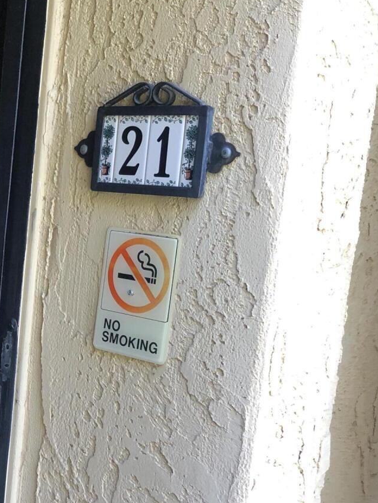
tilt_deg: -7.3
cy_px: 310
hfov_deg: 21.1
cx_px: -46
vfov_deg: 29.3
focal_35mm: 66
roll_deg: -4.9
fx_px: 961
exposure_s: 1/40
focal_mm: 3.99
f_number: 1.8
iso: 25
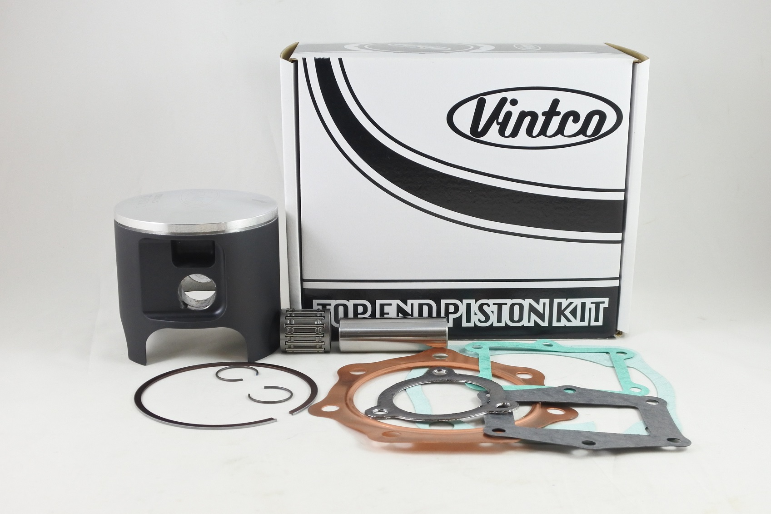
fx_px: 857
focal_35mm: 40
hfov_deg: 48.5
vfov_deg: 33.4
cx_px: 386
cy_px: 257
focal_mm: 15
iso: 560
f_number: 4.2
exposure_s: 1/125
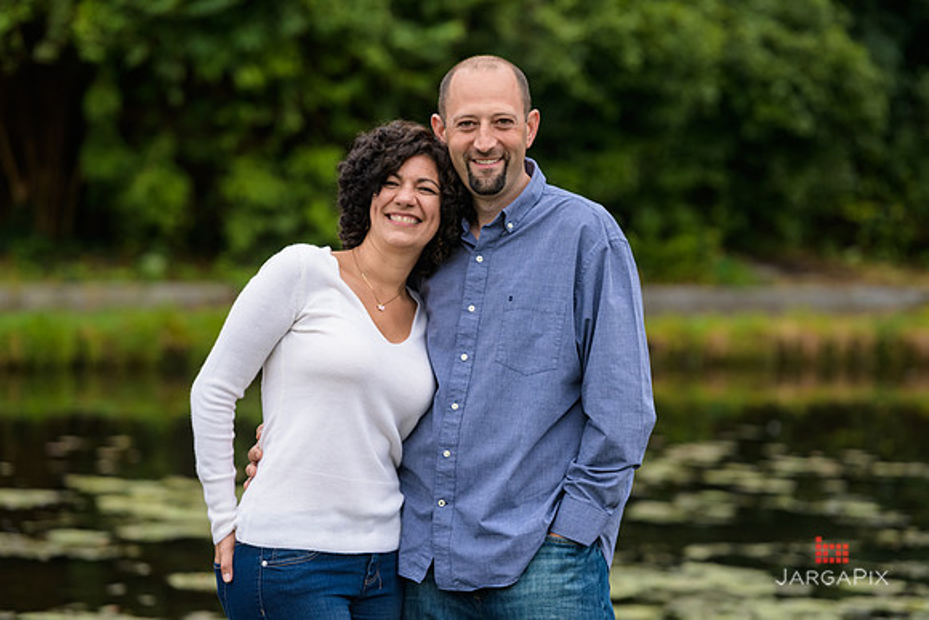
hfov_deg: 12.4
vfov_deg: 8.3
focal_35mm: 165
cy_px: 310
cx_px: 464
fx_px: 4259
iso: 400
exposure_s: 1/400
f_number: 4
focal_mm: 165
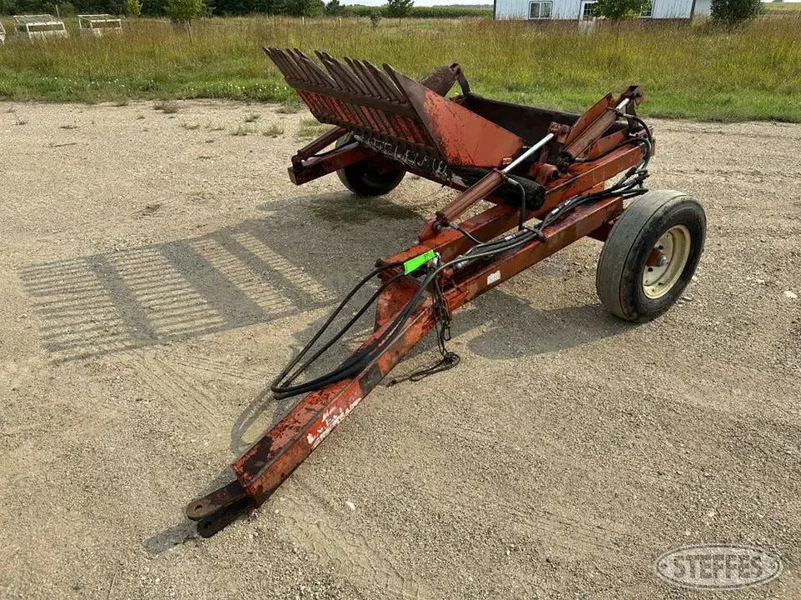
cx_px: 400
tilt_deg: -23.5
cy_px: 300
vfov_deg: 56.8
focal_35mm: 24
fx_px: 555
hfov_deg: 71.6
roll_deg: +2.9
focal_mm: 6.86
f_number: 1.78
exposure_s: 1/3597
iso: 80
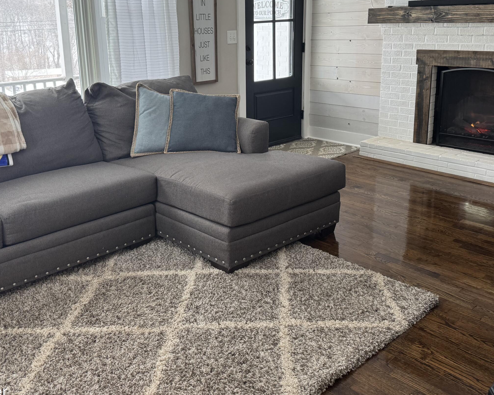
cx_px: 231
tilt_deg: -13.2
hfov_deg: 51.5
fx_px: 512
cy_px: 140
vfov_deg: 41.8
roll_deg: +0.6
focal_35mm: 35
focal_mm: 6.76
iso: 160
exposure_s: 1/120
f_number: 1.78
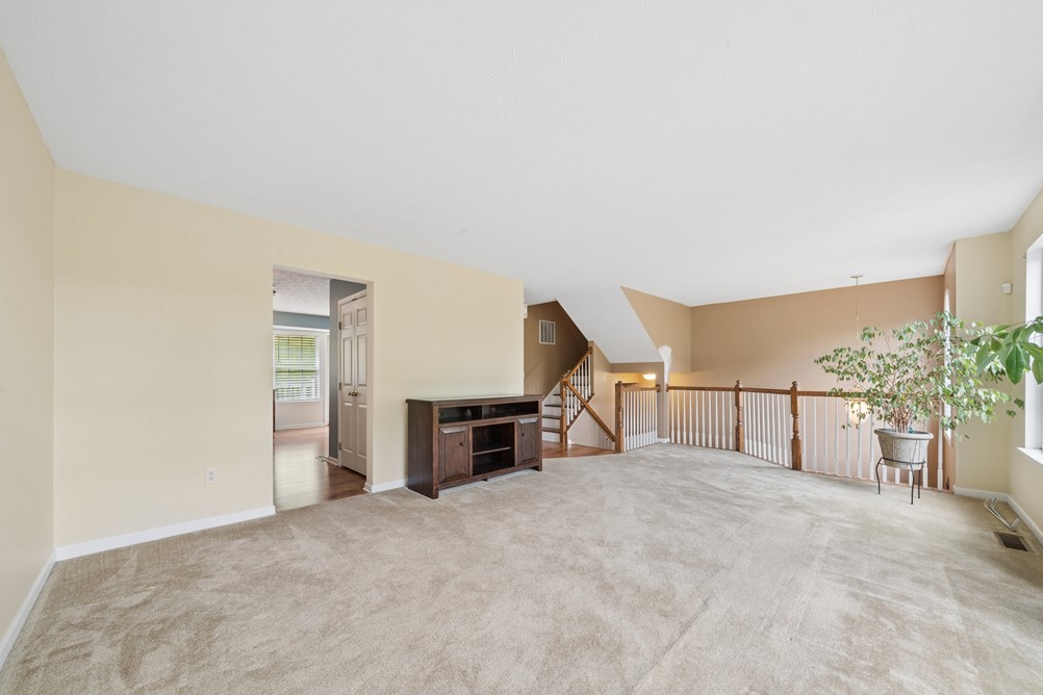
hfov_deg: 108.3
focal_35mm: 13
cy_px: 372
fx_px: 377
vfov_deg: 85.3
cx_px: 532
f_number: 11
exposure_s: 1/8
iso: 320
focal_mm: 12
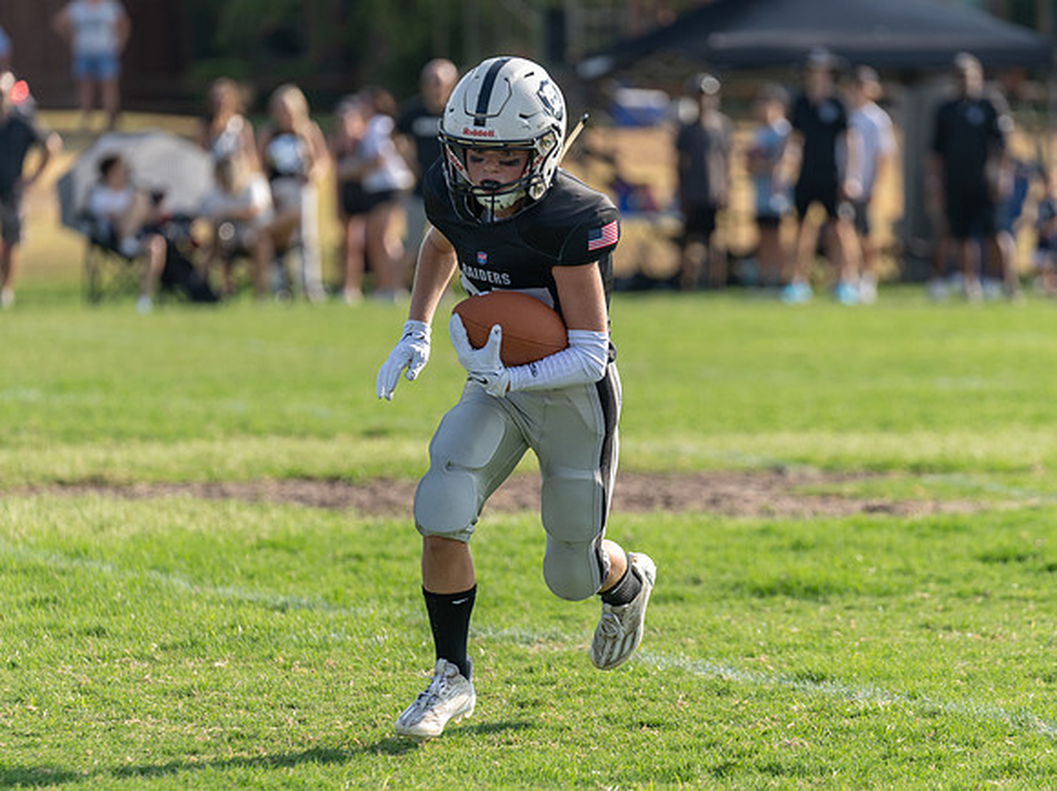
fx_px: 7964
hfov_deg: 7.6
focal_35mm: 261
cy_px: 409
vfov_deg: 5.7
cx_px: 523
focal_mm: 197
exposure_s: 1/1600
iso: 100
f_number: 3.5
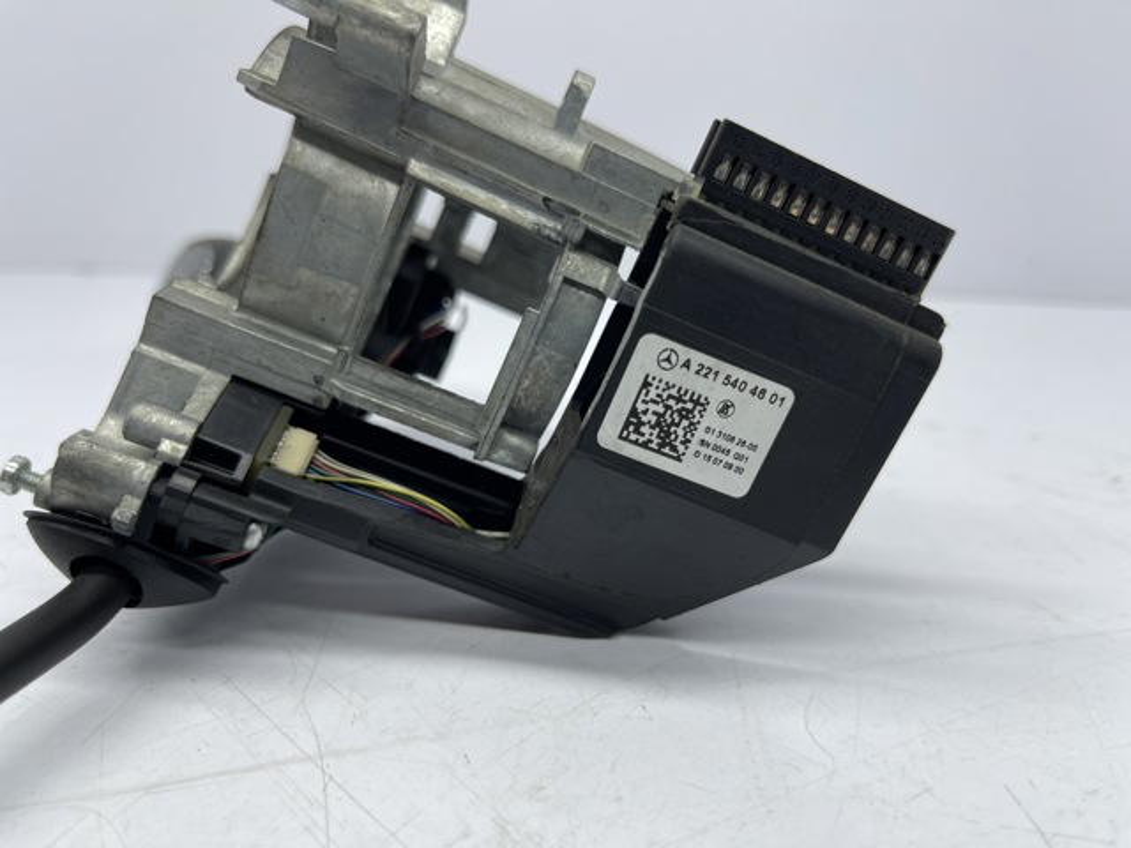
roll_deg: +1.2
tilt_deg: -20.5
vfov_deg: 54.9
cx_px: 566
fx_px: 817
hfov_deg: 69.4
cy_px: 424
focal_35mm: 25
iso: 32
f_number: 1.6
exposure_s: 1/270
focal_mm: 5.1
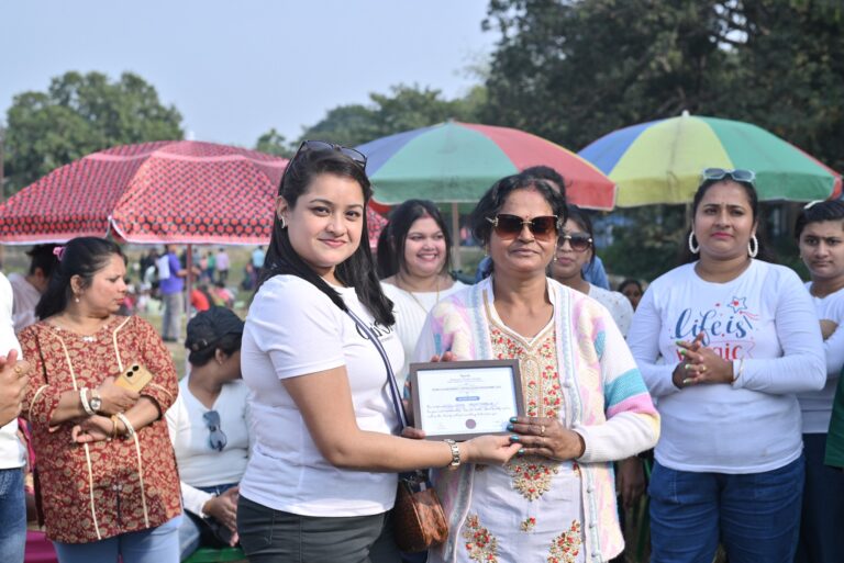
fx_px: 1173
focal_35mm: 50
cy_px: 282
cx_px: 422
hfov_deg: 39.6
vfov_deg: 27.0
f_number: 5.6
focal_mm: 50
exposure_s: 1/320
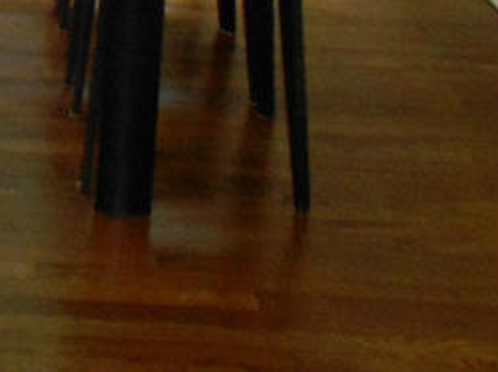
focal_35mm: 119
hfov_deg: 15.8
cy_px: -310
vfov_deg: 11.5
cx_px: -133
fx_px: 1710
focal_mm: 5.1
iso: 320
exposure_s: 1/25
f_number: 3.4
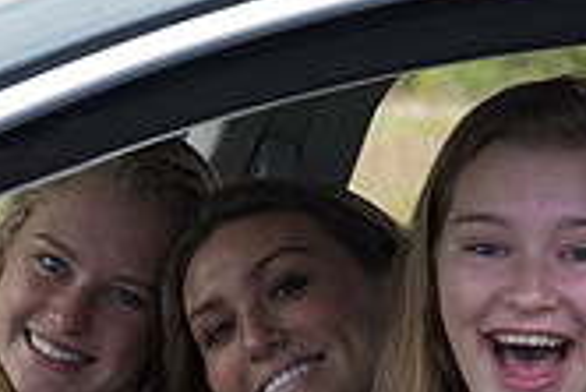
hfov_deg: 6.4
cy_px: 546
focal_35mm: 322
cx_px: 201
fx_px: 5246
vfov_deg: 4.3
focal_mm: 92
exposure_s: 1/800
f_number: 7.1
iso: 1250
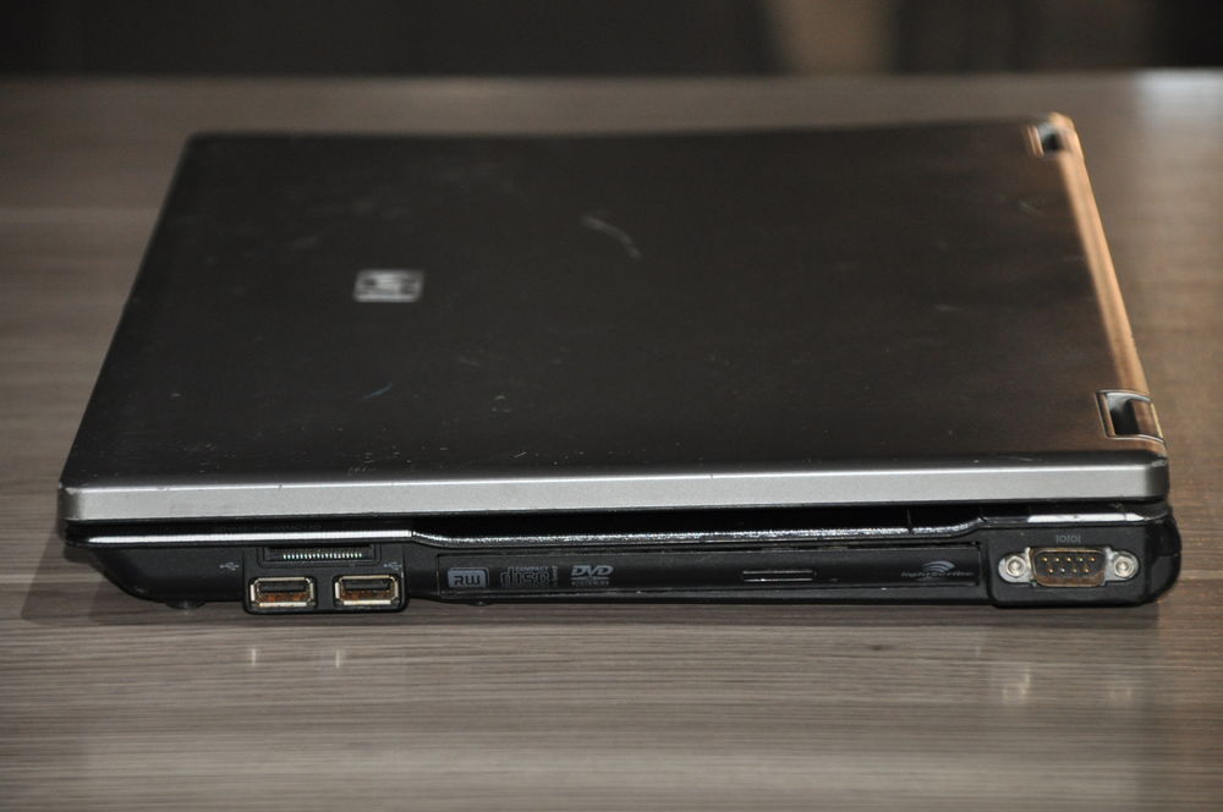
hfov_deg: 11.8
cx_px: 612
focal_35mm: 174
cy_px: 406
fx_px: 5903
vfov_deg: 7.9
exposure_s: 1/60
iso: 800
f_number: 5.6
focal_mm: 116
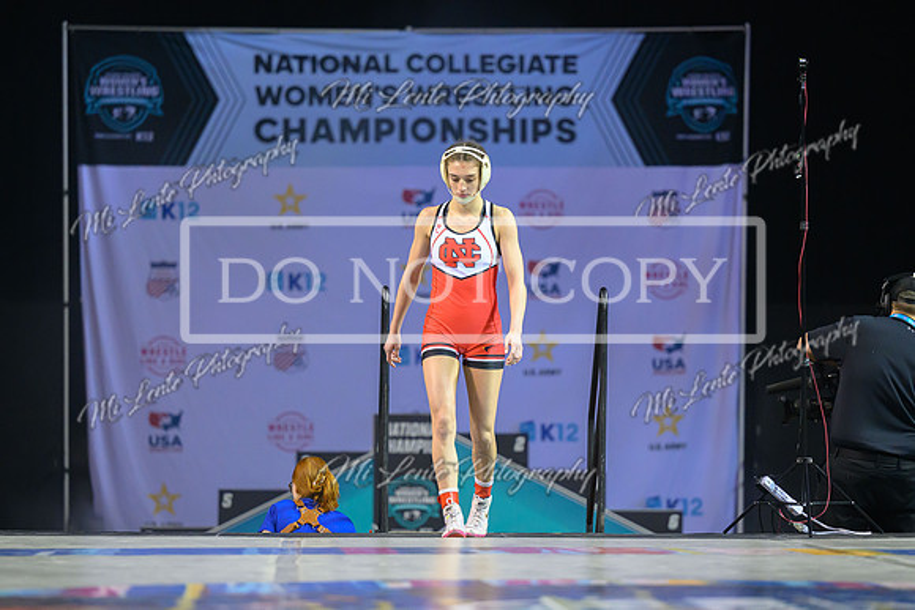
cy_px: 311
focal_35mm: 154
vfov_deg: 8.9
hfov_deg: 13.3
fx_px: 3916
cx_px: 439
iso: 5000
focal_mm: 135
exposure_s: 1/800
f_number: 2.8
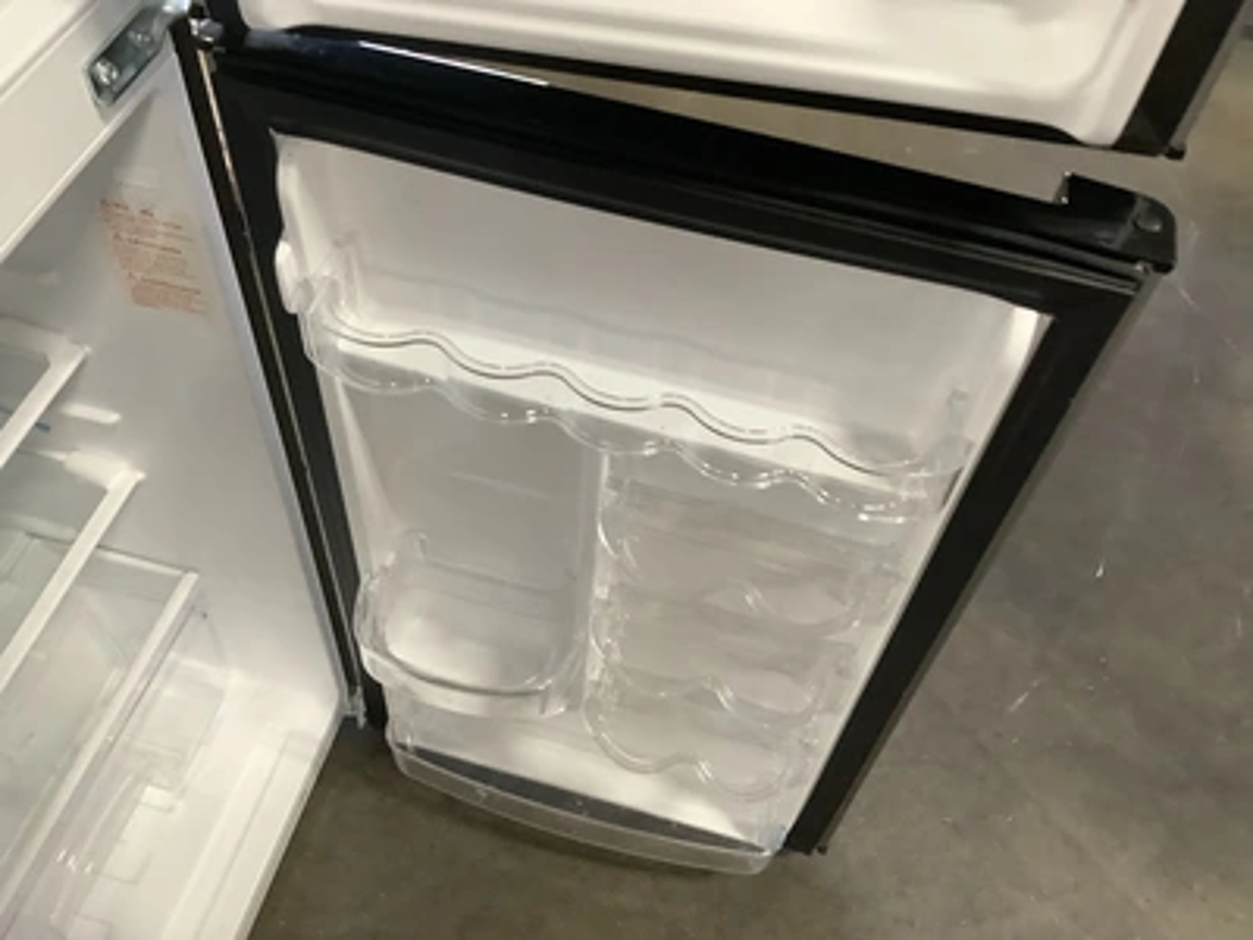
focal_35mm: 31
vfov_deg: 45.4
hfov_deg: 58.4
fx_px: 1122
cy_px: 470
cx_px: 626
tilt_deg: -54.2
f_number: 2.4
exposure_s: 1/40
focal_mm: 3.3
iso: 250
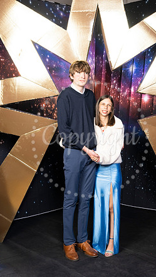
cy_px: 138
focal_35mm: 48
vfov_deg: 42.9
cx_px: 90
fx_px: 353
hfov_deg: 24.9
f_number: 9
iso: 320
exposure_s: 1/125
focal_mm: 45
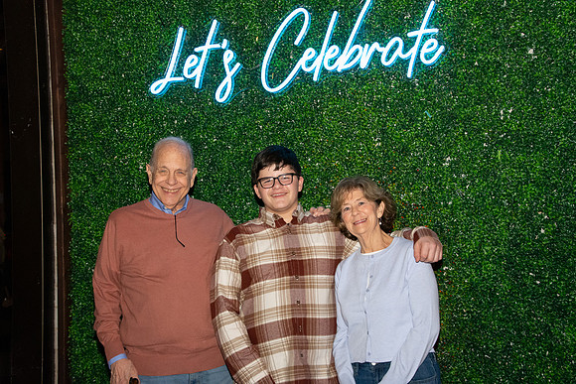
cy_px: 192
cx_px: 288
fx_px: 840
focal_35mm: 52
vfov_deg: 25.8
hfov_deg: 37.8
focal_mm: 35
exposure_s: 1/250
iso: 4000
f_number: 10
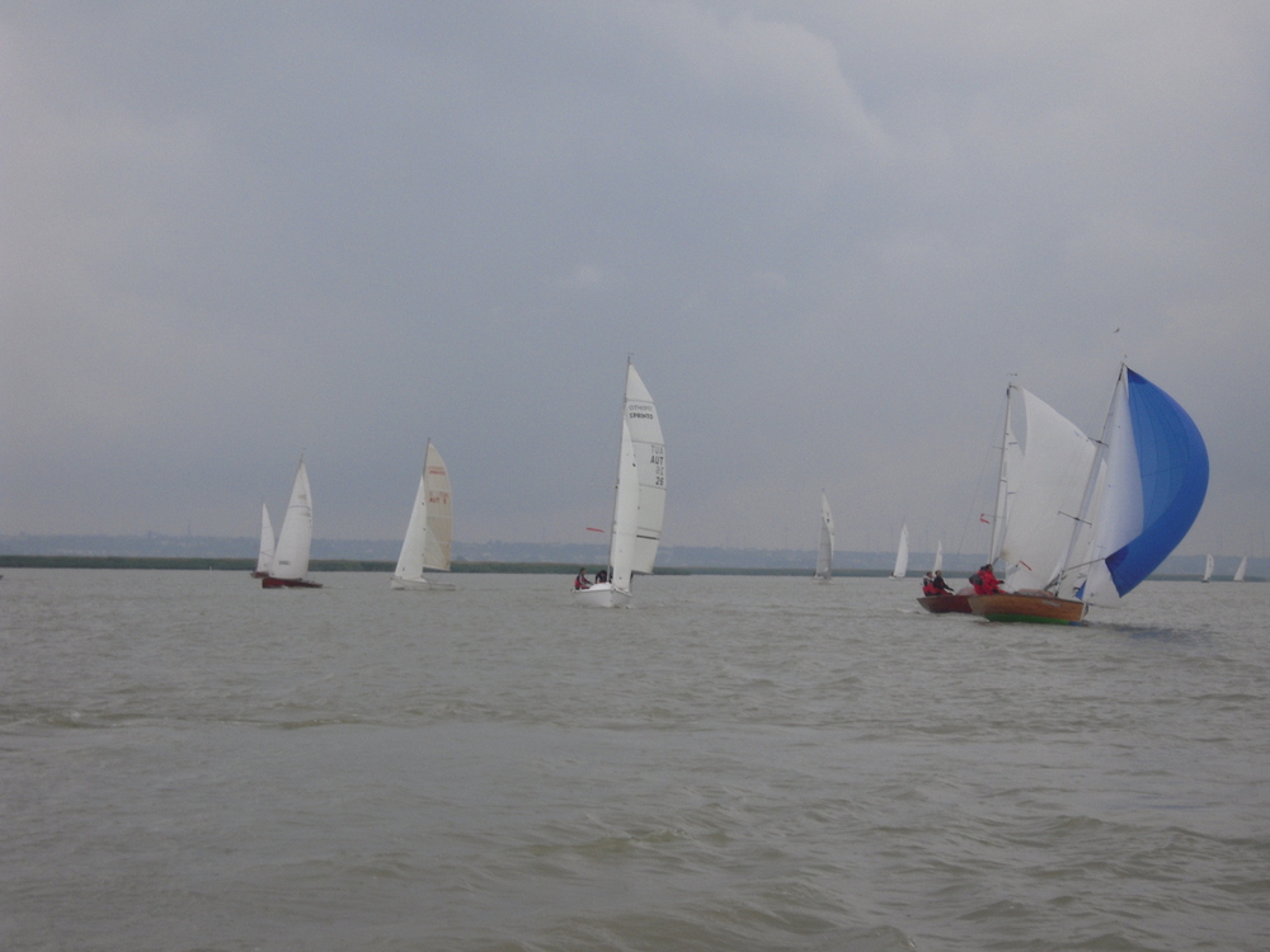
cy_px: 476
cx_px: 635
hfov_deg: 24.1
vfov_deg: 18.2
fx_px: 2972
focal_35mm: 81
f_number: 4.7
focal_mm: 14.5
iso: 100
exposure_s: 1/320
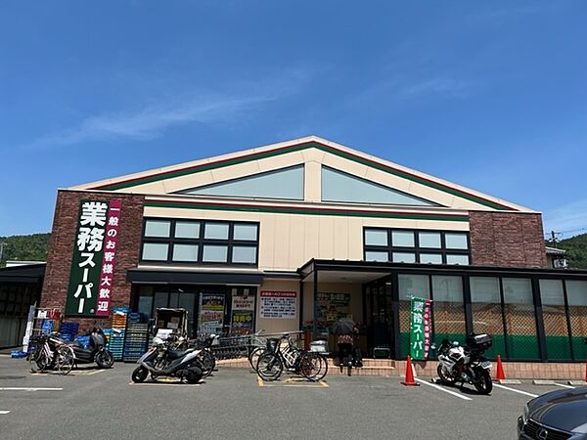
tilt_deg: +13.4
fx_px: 441
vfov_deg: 53.1
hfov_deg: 67.3
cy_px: 220
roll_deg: -1.0
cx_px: 294
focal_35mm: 26
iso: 50
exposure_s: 1/4831
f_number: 1.5
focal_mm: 5.7
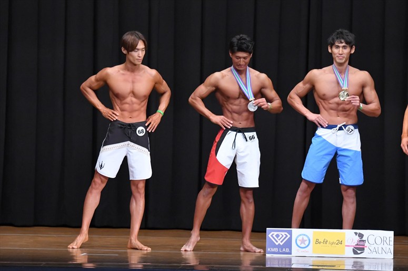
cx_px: 204
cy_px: 136
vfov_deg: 6.8
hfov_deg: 10.2
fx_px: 2288
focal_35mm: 202
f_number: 5.6
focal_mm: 135
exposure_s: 1/400
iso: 8000
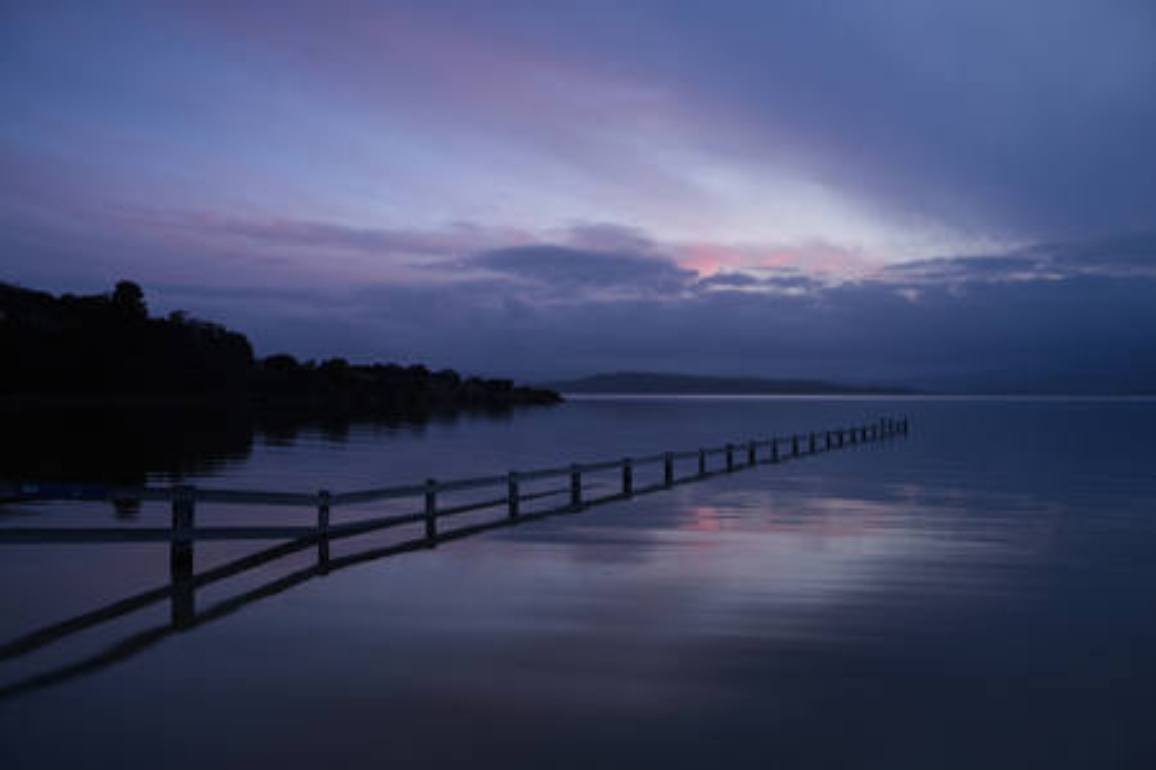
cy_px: 385
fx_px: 979
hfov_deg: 61.1
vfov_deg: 43.0
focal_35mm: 30
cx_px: 578
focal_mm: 30.5
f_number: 9
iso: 100
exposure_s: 1/3.33
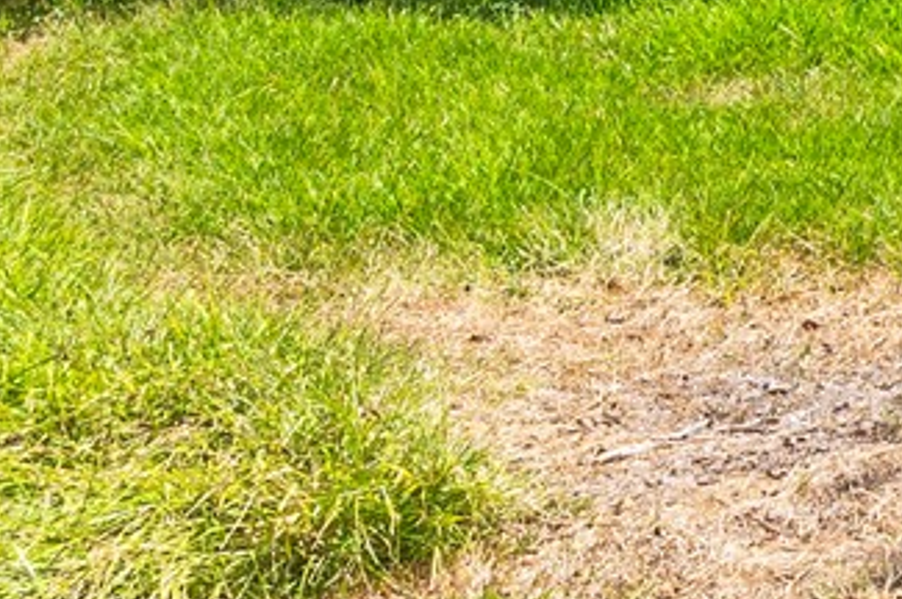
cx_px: 1987
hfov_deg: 14.5
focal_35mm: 107
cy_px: -319
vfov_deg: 12.1
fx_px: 2678
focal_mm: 16
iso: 125
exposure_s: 1/100
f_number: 11
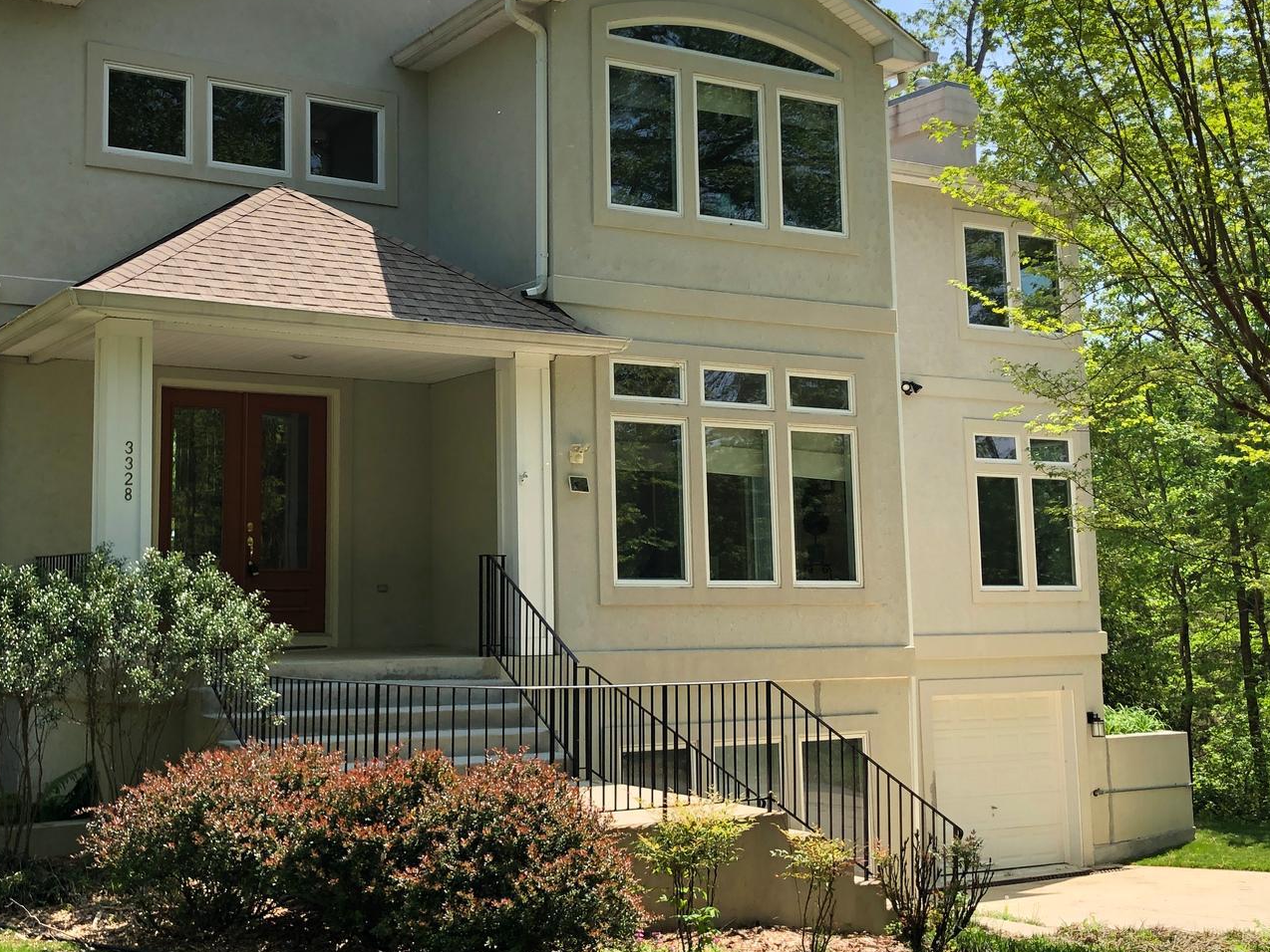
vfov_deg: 32.1
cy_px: 400
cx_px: 451
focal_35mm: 45
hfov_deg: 41.7
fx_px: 1651
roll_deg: +1.1
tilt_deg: +5.8
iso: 20
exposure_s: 1/952
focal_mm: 3.99
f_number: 1.8
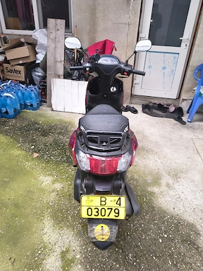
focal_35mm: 24
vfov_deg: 71.5
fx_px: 187
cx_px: 100
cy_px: 139
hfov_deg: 56.9
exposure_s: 1/100
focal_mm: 5.56
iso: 236
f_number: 1.8
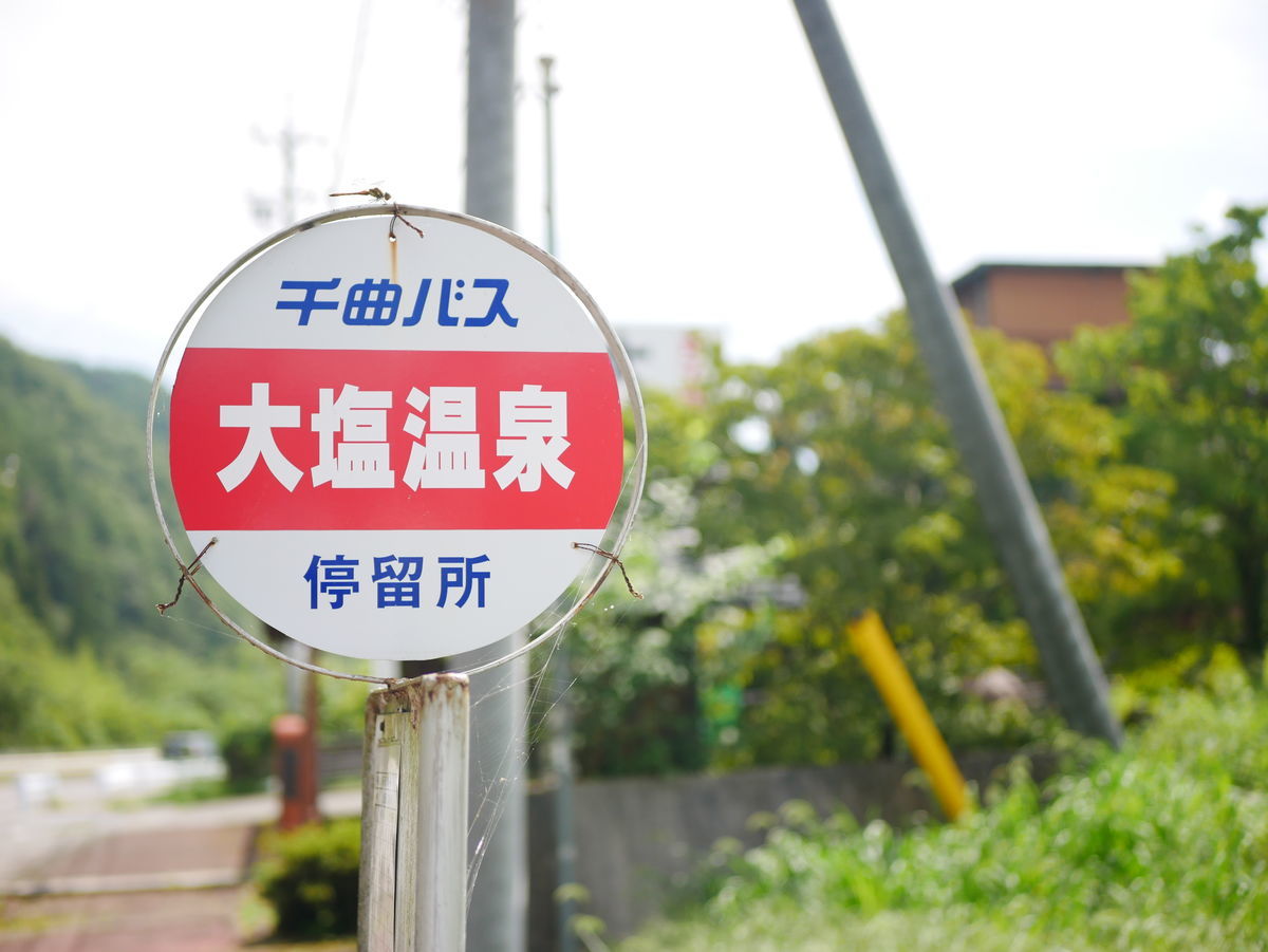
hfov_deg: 38.2
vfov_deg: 29.1
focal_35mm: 50
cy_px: 476
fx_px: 1832
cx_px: 634
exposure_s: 1/2500
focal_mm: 25
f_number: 1.7
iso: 200
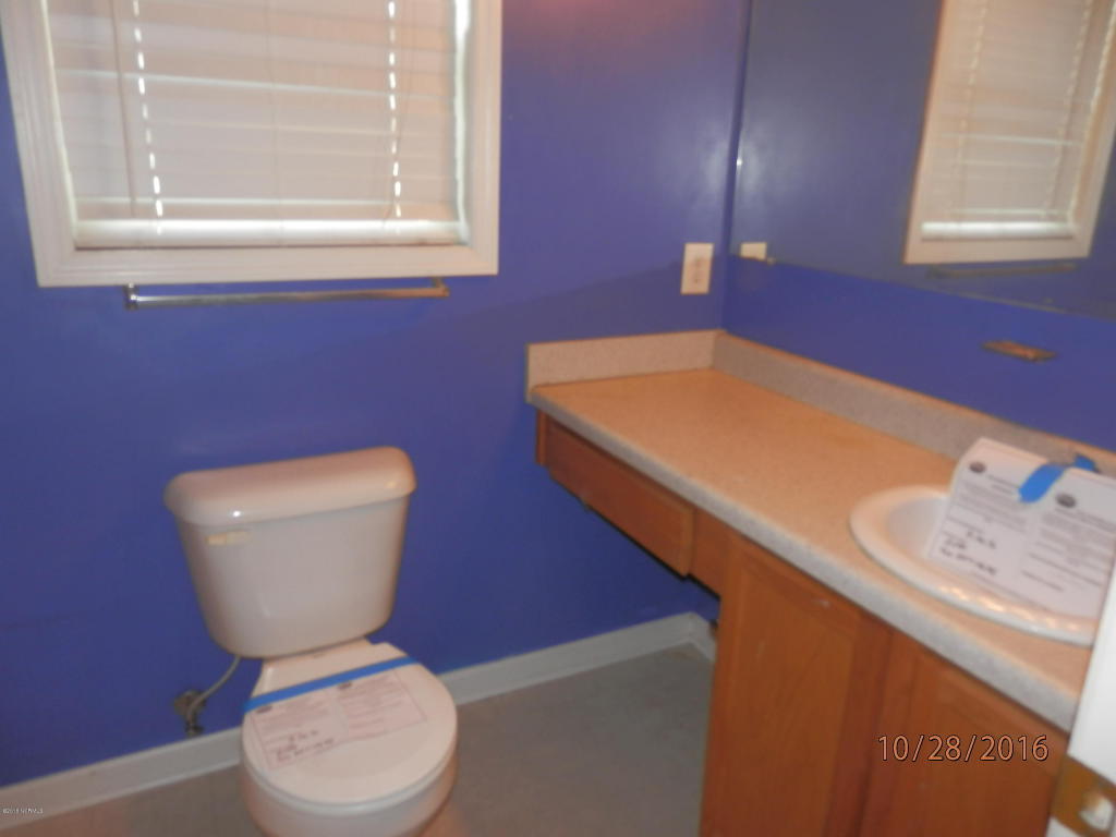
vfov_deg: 54.9
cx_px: 558
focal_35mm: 25
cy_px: 418
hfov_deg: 69.4
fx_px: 806
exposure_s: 1/30
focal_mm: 4.5
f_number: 3
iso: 100
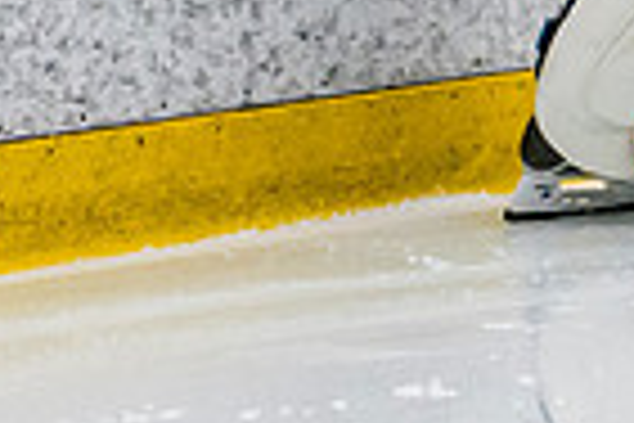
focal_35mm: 713
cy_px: -389
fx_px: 12556
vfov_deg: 1.9
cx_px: 844
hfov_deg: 2.9
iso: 2000
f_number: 3.2
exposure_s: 1/640
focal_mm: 92
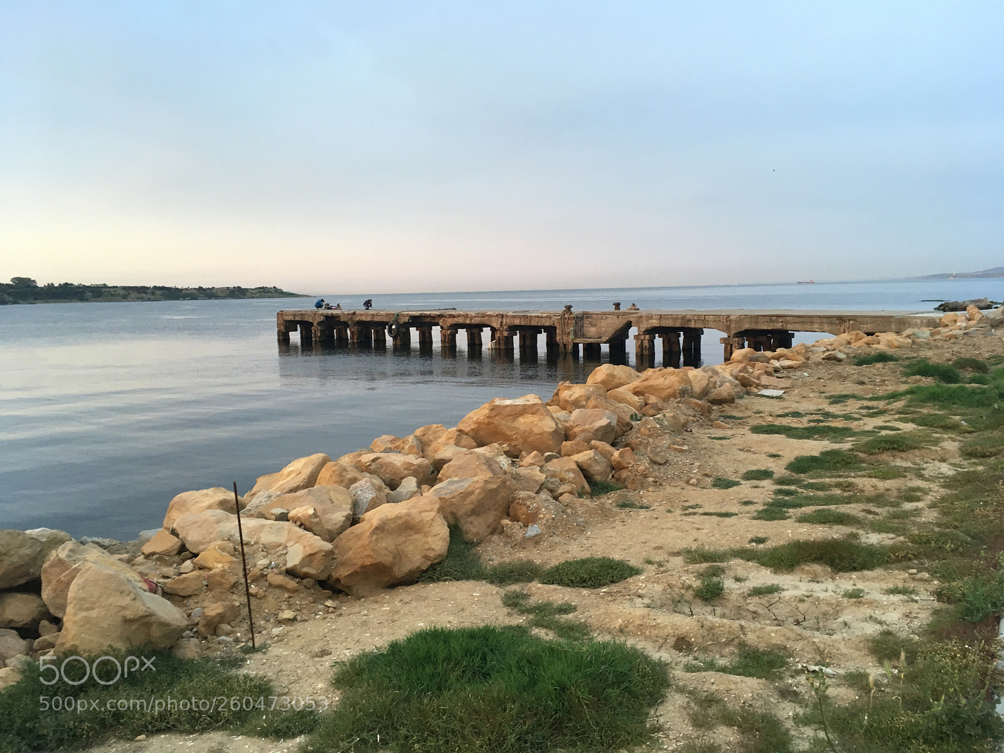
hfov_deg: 61.7
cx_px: 502
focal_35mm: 29
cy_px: 376
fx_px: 841
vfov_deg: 48.2
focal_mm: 4.15
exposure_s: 1/33
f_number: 2.2
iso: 50
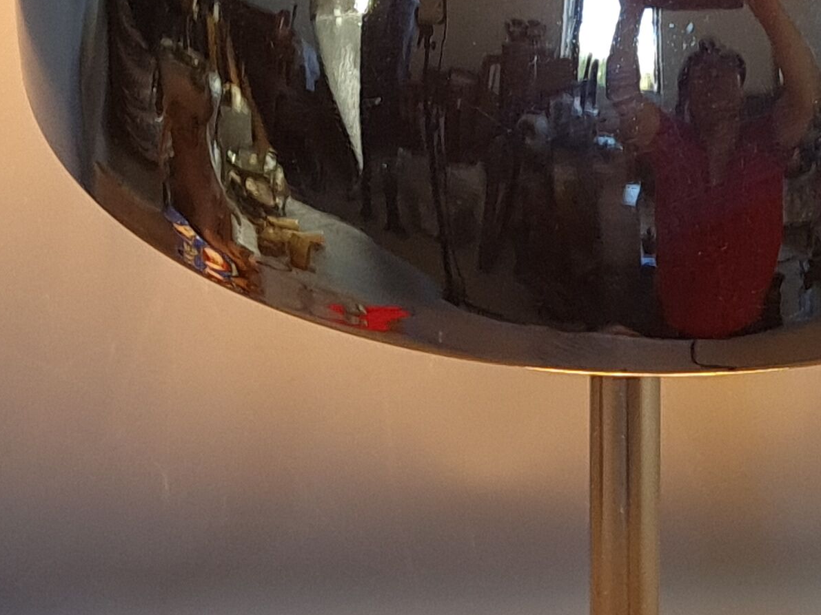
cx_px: 501
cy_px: -345
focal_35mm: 88
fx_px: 2087
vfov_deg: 15.3
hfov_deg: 22.2
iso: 80
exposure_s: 1/50
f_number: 1.8
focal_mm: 5.4
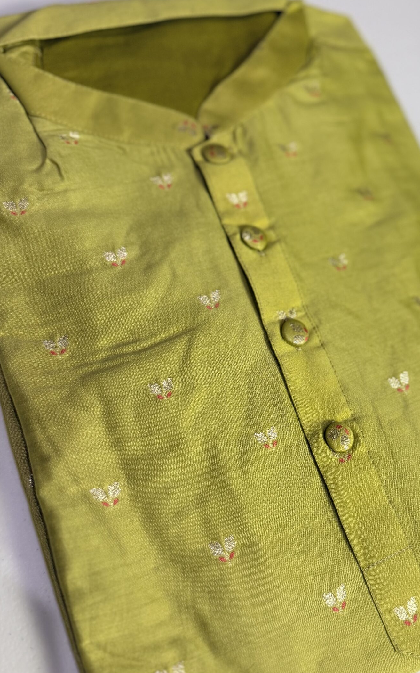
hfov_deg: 40.3
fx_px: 568
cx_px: 263
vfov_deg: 61.1
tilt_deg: -63.7
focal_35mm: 31
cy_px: 370
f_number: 1.78
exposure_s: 1/120
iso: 125
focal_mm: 6.76
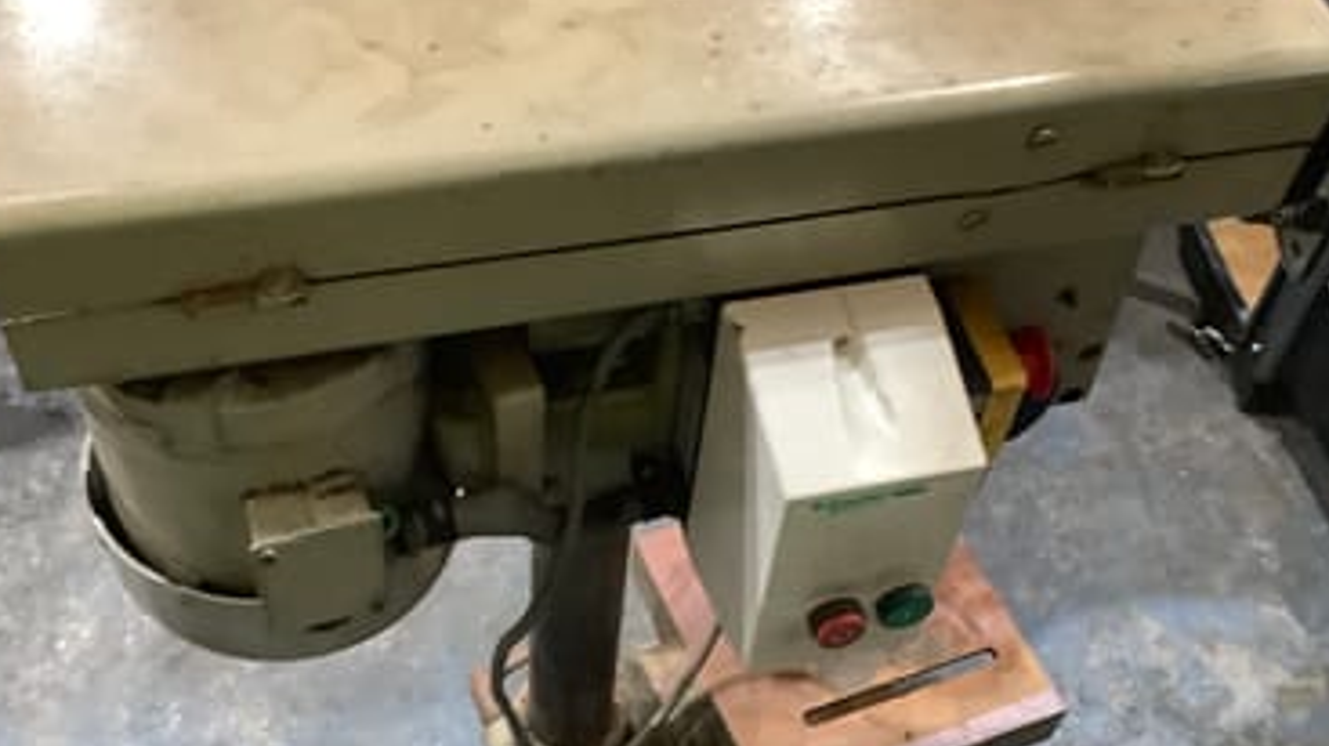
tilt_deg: -51.8
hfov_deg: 44.6
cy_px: 454
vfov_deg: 25.9
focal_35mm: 46
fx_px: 1620
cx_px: 681
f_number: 2.4
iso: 320
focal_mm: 3.3
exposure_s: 1/33
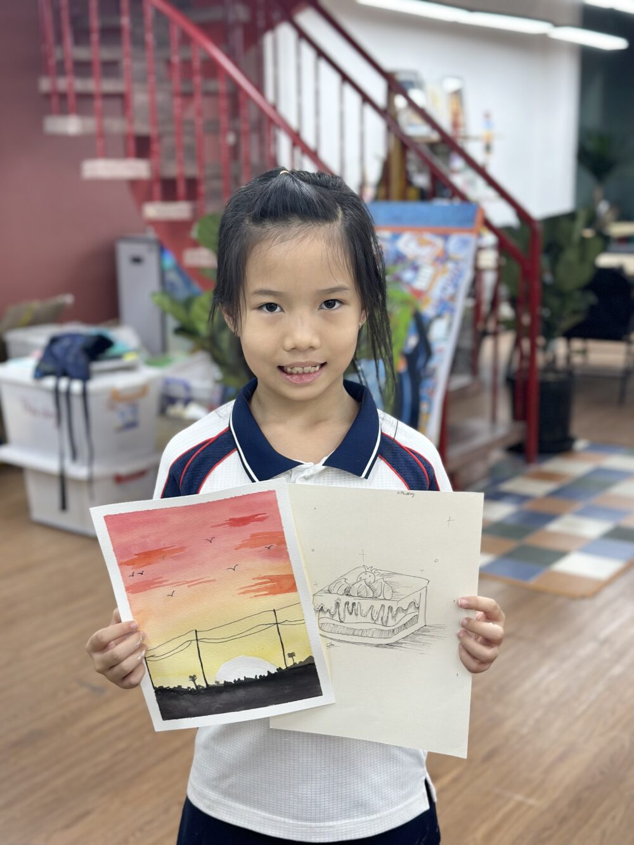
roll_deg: +0.7
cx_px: 317
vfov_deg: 39.7
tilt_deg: -11.7
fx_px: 1172
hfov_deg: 30.3
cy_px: 422
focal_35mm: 48
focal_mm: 6.86
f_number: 1.78
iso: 80
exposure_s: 1/141
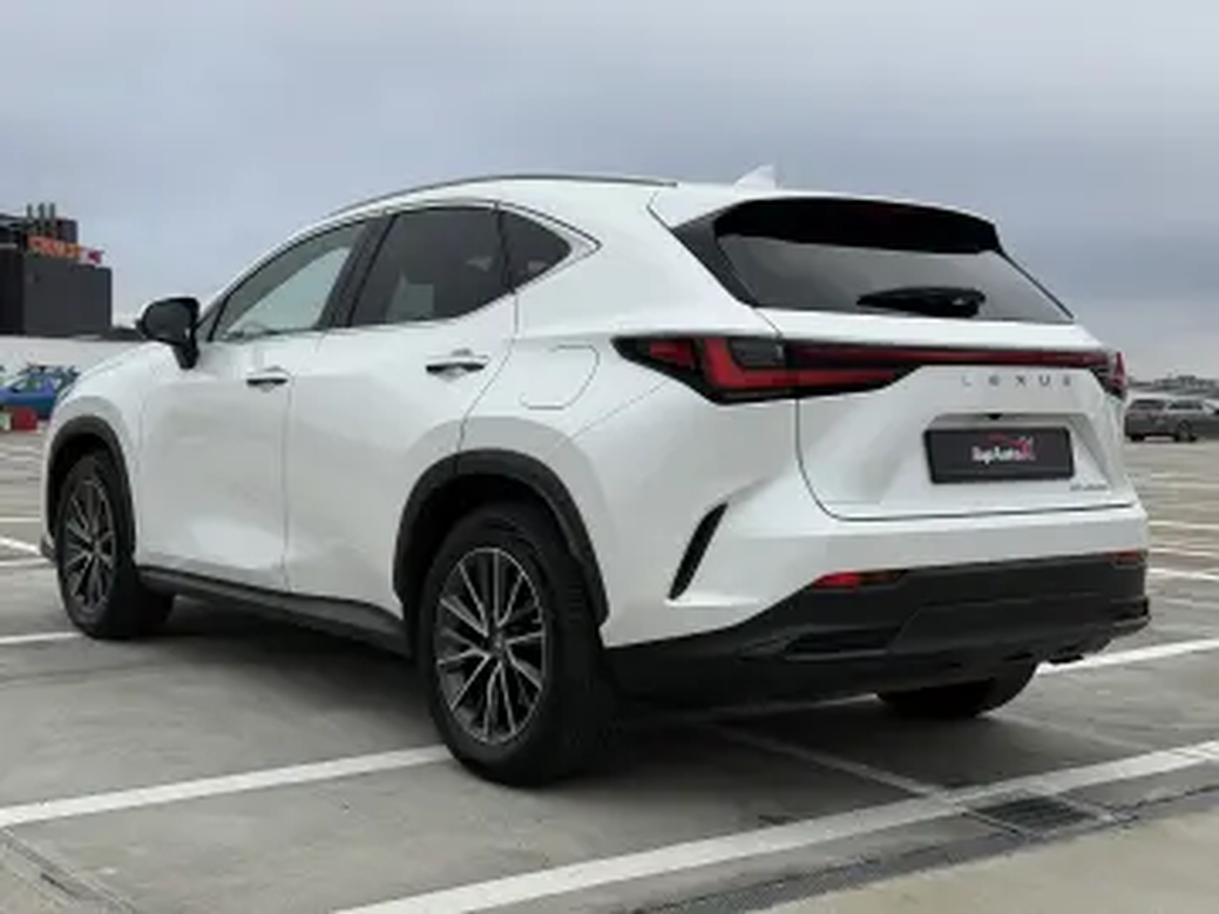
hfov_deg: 39.7
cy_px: 457
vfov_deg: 30.3
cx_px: 610
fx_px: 1690
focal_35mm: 48
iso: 64
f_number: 1.78
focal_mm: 6.76
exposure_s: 1/837
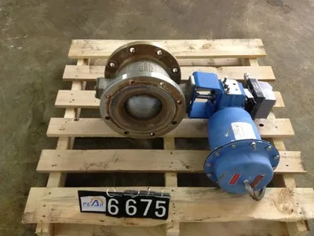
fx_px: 317
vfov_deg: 40.7
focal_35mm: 35
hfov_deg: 52.6
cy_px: 118
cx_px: 157
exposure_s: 1/20
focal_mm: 4.28
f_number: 2.4
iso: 200
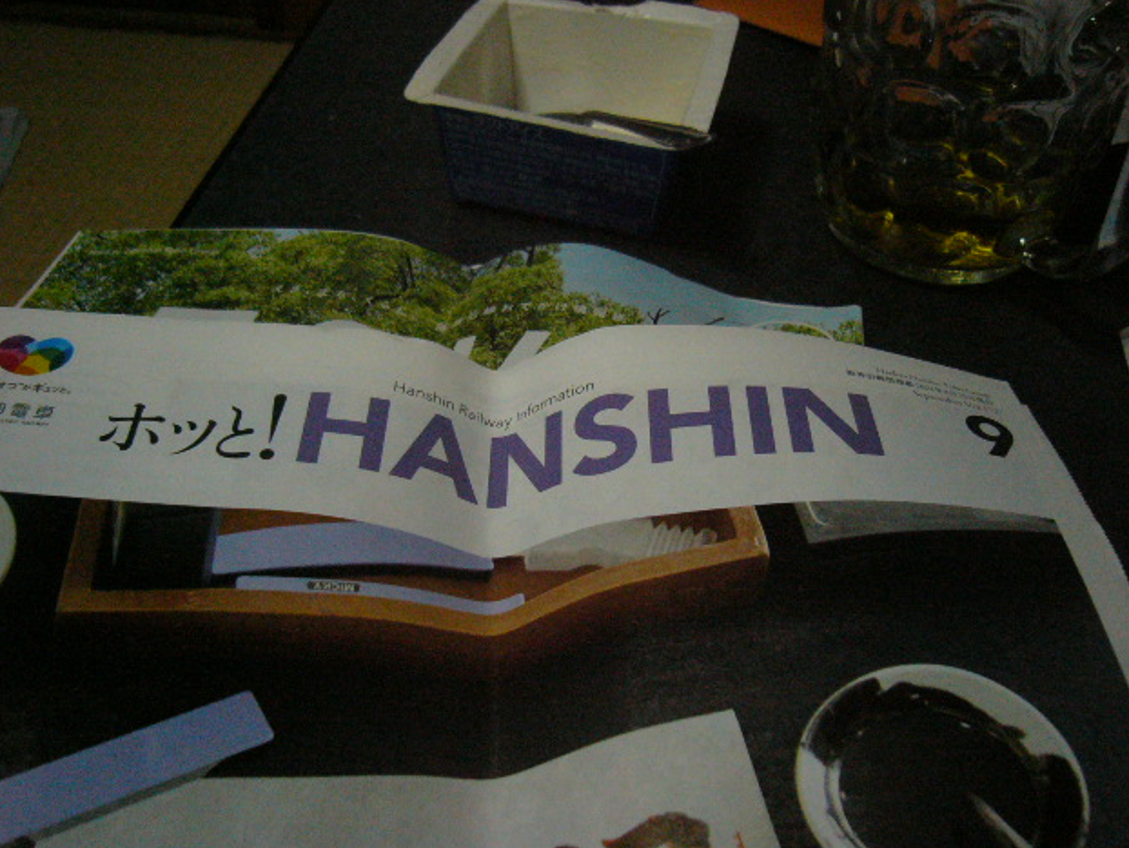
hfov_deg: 51.3
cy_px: 414
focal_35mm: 36
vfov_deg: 39.7
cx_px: 575
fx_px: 1175
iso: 400
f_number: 2.8
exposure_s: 1/60
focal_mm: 5.8
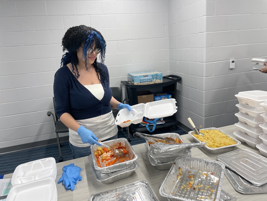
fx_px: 201
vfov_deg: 53.1
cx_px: 134
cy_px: 100
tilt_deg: -12.6
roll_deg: +4.0
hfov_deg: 67.3
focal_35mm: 26
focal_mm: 4.2
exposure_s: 1/121
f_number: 1.6
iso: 80
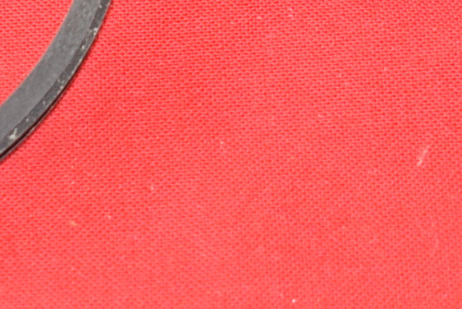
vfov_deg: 5.3
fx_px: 3274
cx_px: -187
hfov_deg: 7.9
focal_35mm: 255
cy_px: -195
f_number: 5.6
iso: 400
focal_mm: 32
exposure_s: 1/30
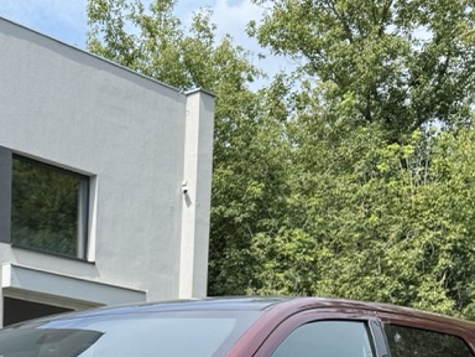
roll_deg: -1.9
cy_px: 517
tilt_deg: -4.5
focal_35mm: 80
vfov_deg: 16.9
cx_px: 7
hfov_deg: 23.5
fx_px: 1098
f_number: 1.78
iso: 80
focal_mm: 6.76
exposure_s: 1/2041
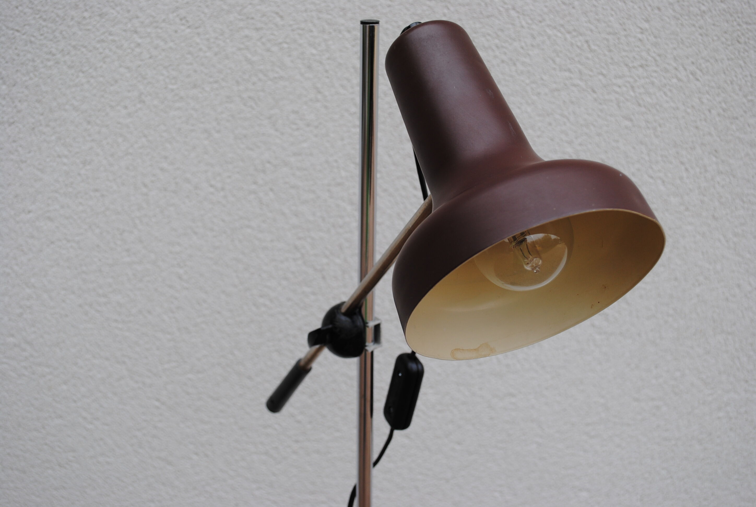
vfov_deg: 30.0
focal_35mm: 45
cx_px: 378
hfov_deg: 43.5
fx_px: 947
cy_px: 254
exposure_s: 1/125
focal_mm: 30
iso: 110
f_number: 5.6
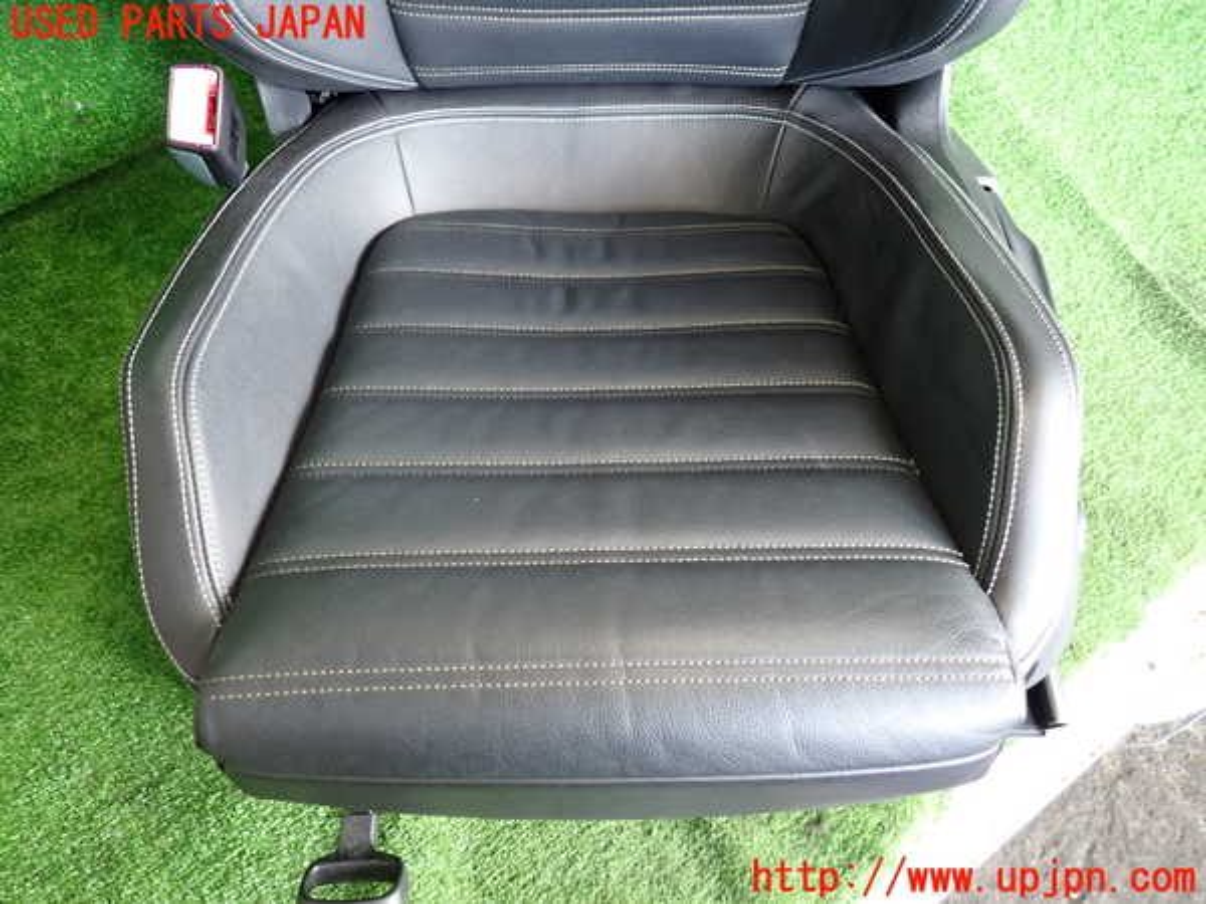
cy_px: 452
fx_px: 871
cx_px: 603
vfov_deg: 54.9
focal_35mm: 25
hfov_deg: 69.4
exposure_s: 1/30
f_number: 2
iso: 320
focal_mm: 4.5
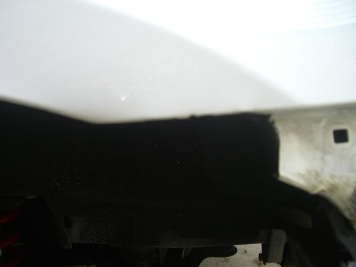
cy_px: 134
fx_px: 391
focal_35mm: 38
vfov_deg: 37.7
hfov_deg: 49.0
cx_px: 178
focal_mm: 7.9
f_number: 2.8
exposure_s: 1/100
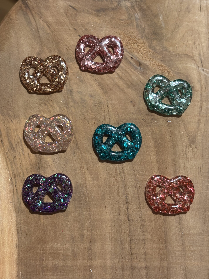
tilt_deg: -69.9
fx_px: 419
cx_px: 104
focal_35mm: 52
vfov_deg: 36.8
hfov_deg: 28.0
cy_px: 140
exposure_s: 1/33
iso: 200
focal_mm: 5.96
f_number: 1.6
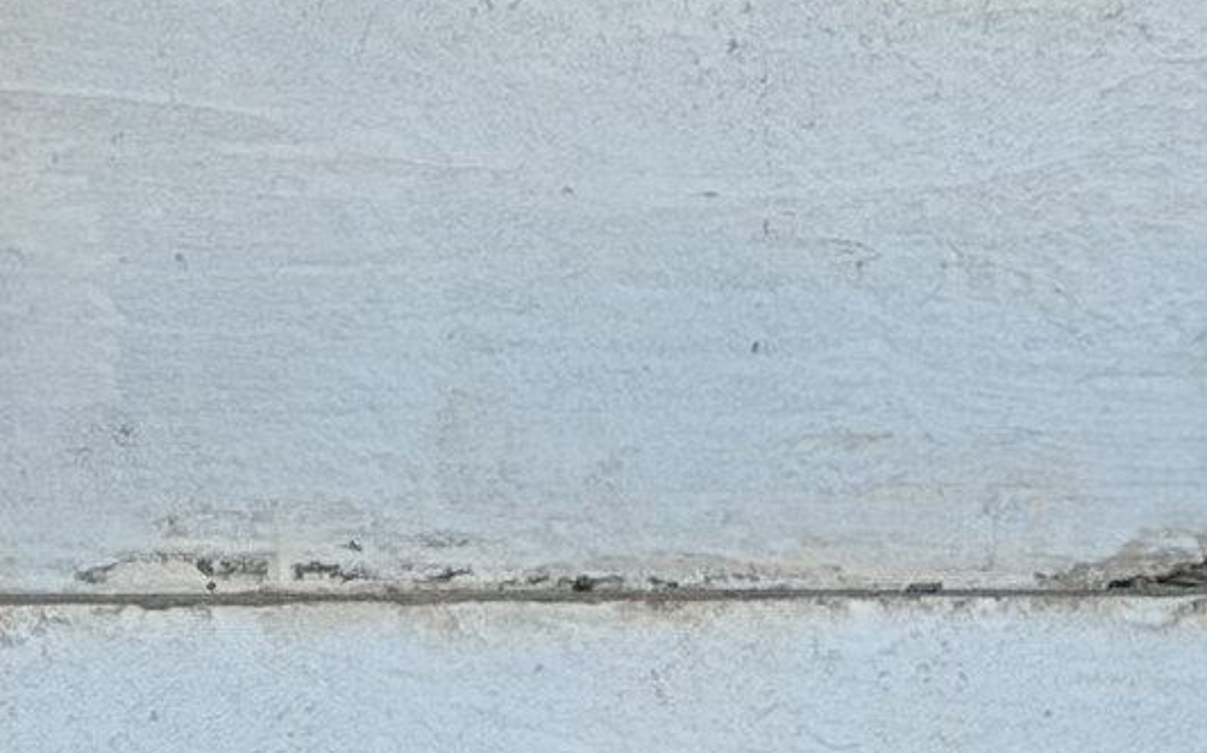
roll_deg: +0.2
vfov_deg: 2.9
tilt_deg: +16.0
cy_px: -3425
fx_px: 13744
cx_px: -1071
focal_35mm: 418
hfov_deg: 5.0
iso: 32
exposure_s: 1/2012
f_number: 1.6
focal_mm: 5.96
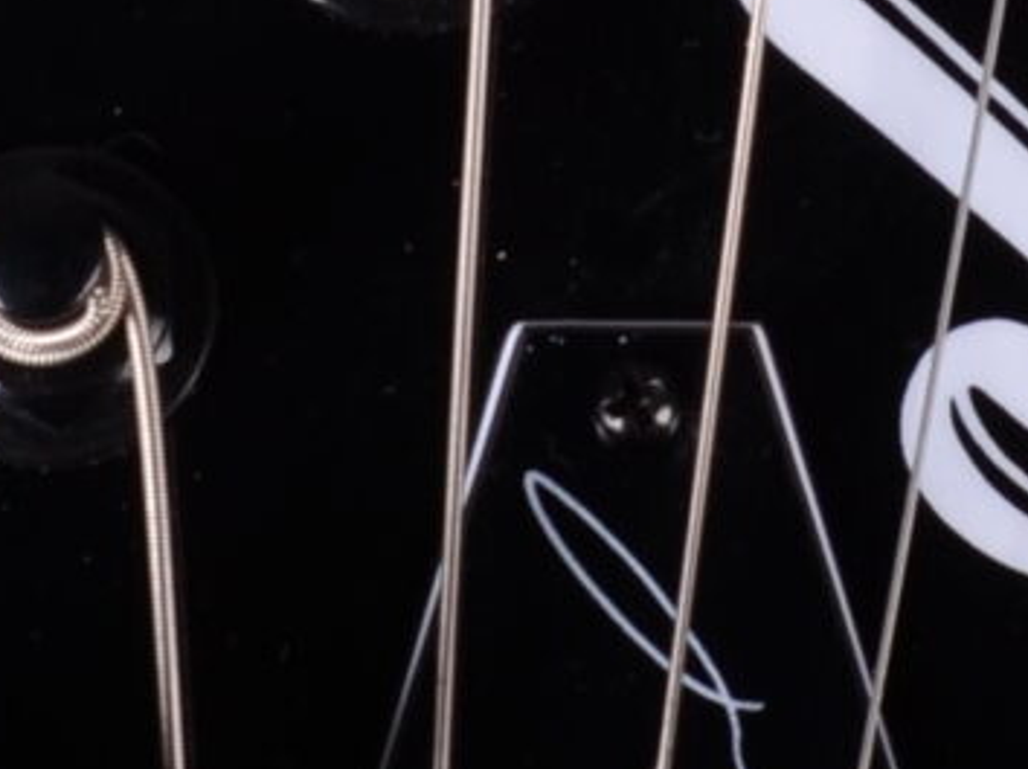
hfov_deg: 7.3
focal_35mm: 271
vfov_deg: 5.5
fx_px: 8043
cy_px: 348
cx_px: 703
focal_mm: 26
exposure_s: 1/200
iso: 200
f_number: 11
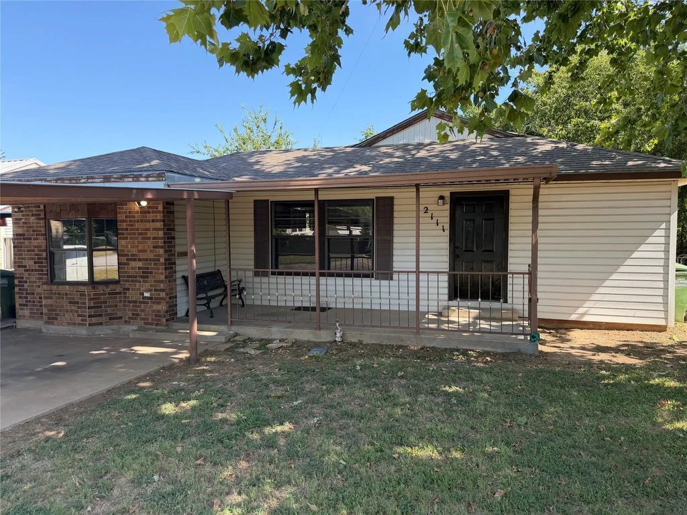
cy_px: 258
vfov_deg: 56.8
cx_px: 344
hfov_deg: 71.6
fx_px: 476
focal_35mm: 24
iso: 100
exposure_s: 1/1211
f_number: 1.78
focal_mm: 6.76
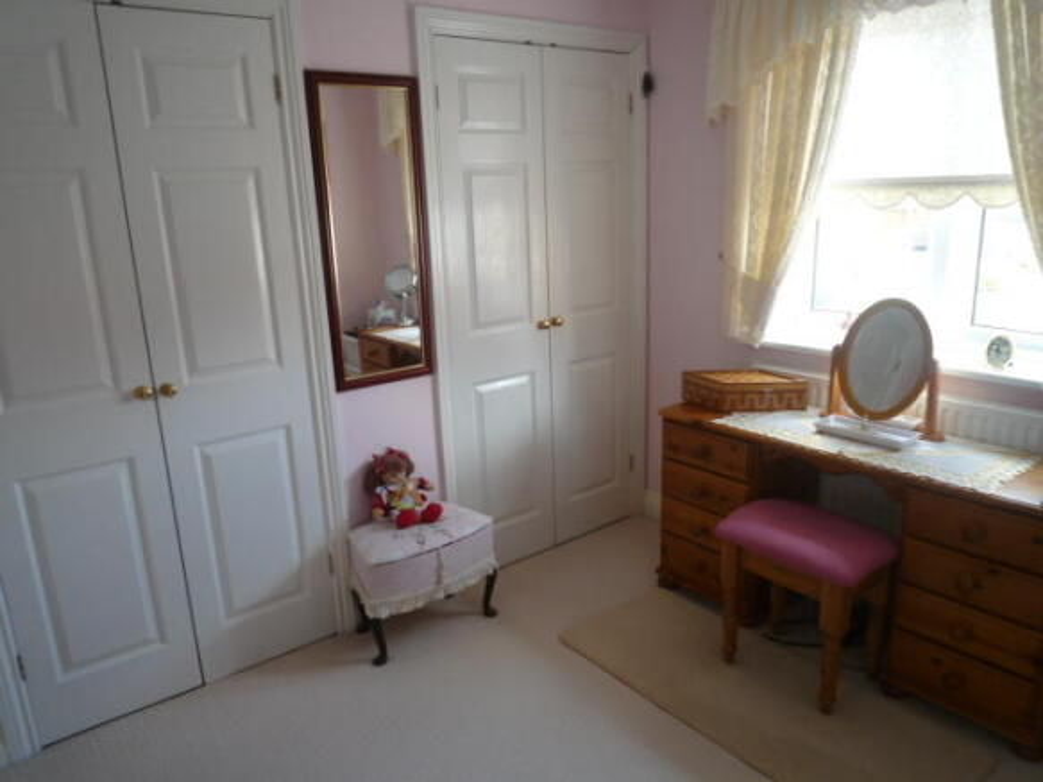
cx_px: 522
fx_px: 753
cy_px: 391
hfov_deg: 69.4
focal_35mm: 25
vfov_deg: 54.9
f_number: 2.8
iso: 100
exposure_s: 1/30
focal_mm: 4.4
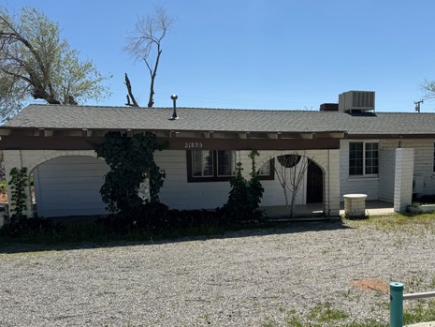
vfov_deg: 42.6
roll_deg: +0.8
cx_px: 287
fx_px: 415
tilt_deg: -5.9
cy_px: 207
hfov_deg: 54.3
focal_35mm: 33
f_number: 1.78
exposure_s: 1/7092
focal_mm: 6.86
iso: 80
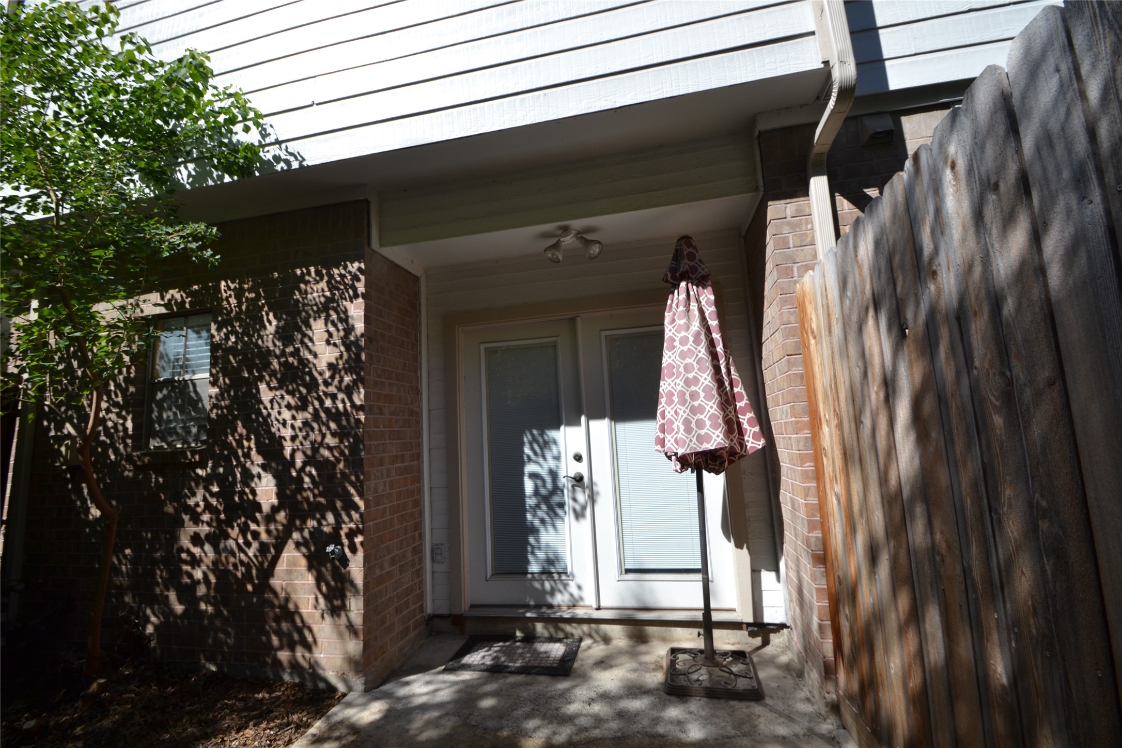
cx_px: 561
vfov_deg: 77.3
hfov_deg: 100.4
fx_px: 467
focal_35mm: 15
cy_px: 374
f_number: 8
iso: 100
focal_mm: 10
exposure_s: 1/250
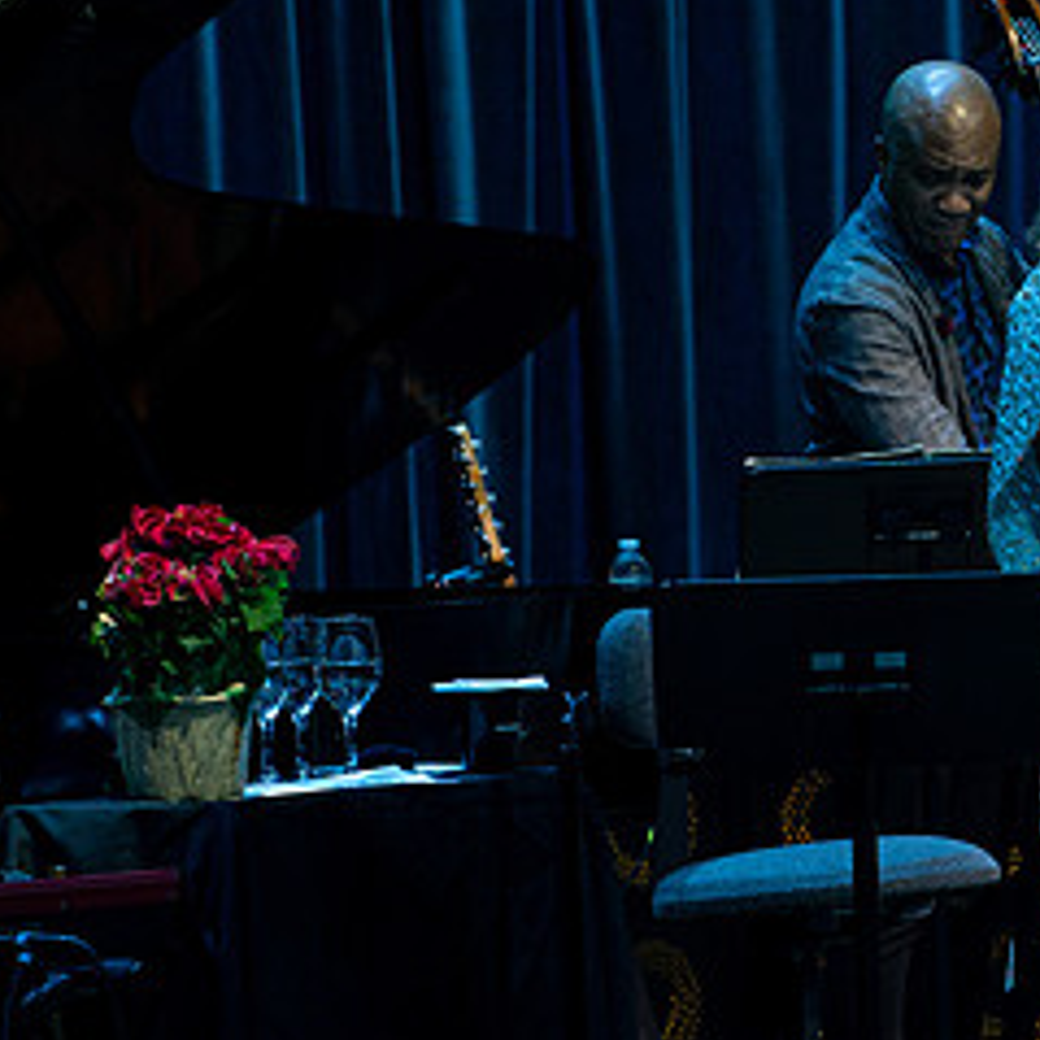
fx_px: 14004
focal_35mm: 412
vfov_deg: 4.3
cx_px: 1218
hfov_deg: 4.2
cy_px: 546
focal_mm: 200
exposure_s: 1/250
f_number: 6.3
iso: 2500
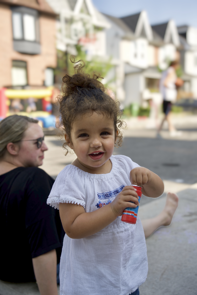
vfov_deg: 48.5
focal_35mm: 40
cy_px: 148
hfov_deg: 33.4
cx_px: 98
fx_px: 328
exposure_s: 1/160
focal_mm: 40
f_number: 4
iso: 100
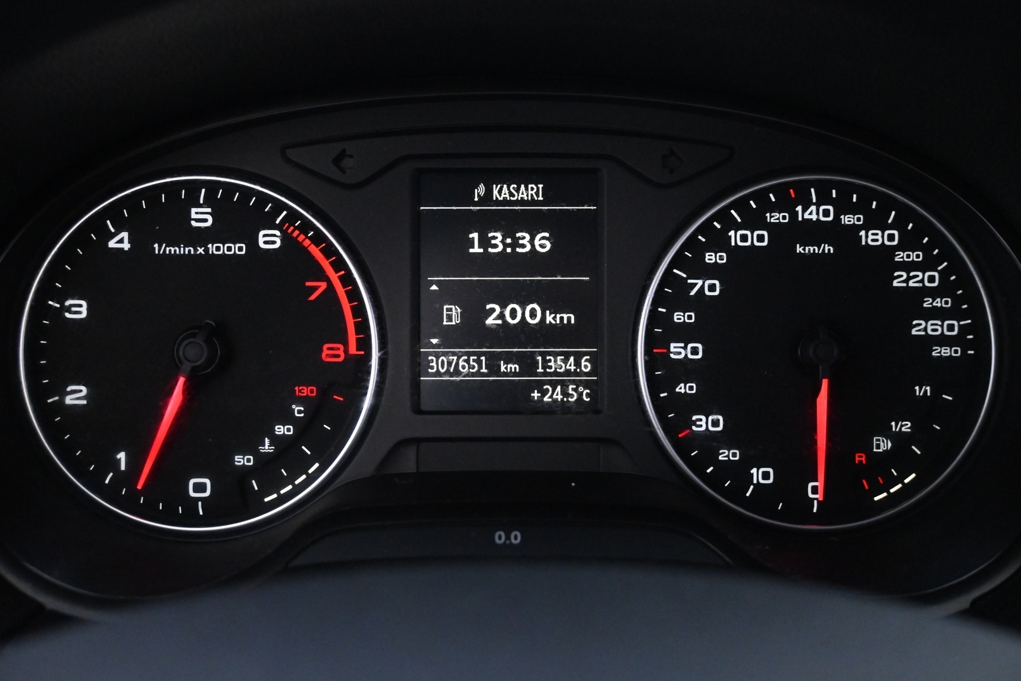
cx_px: 510
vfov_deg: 35.5
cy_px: 340
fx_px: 1063
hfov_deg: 51.3
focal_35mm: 38
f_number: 4.2
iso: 5600
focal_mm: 25
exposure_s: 1/40
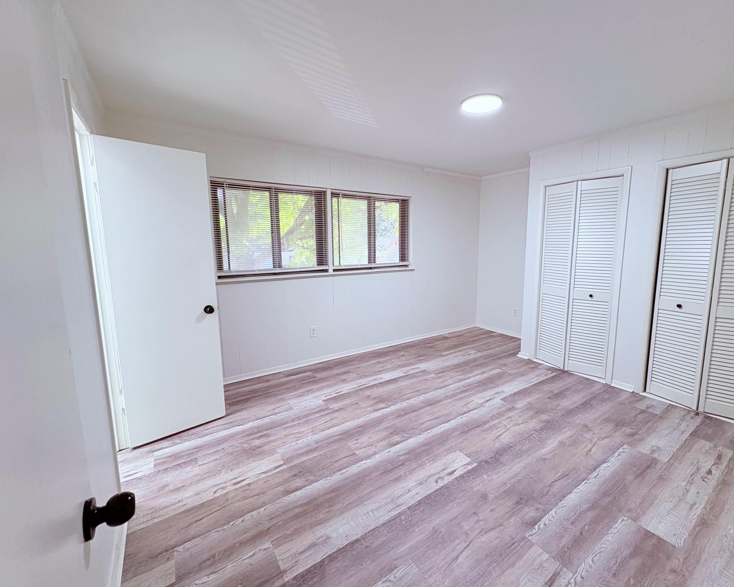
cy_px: 287
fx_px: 326
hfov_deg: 96.7
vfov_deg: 84.0
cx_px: 390
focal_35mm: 15
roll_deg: +1.3
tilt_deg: -7.3
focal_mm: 2.22
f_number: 2.2
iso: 160
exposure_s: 1/60
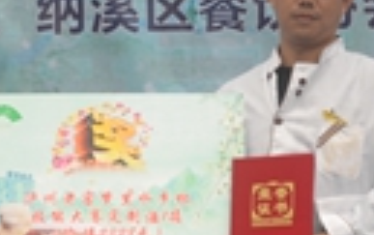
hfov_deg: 8.0
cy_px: 277
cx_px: 104
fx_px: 2664
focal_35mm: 261
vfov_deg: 5.0
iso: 200
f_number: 5.6
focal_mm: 44
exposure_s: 1/125
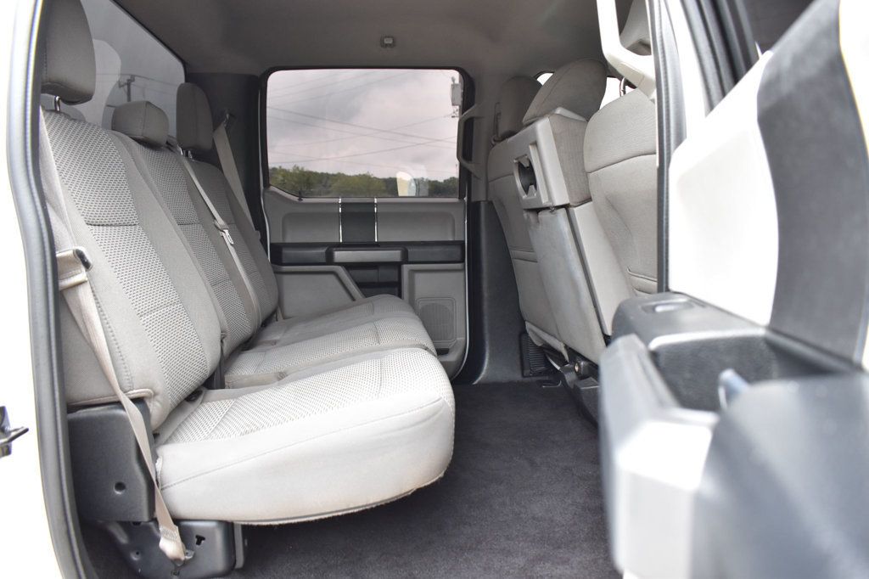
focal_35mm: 27
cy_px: 290
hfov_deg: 67.4
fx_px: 652
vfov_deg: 47.9
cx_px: 434
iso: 800
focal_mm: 18
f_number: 5
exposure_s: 1/125
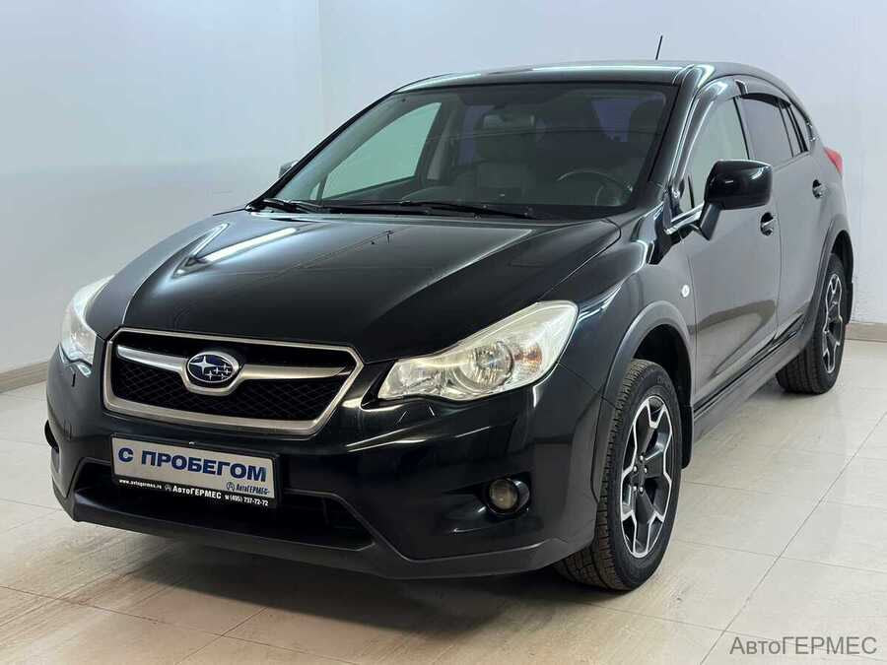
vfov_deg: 30.3
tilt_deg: -10.1
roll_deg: +0.8
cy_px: 332
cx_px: 444
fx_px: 1230
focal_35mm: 48
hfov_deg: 39.7
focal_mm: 6.86
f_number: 1.78
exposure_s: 1/100
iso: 100
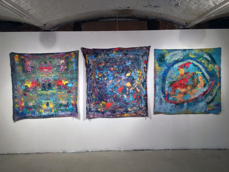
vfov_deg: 48.2
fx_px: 192
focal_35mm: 29
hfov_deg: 61.7
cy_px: 86
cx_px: 114
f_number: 2.2
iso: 160
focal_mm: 4.15
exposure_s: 1/33
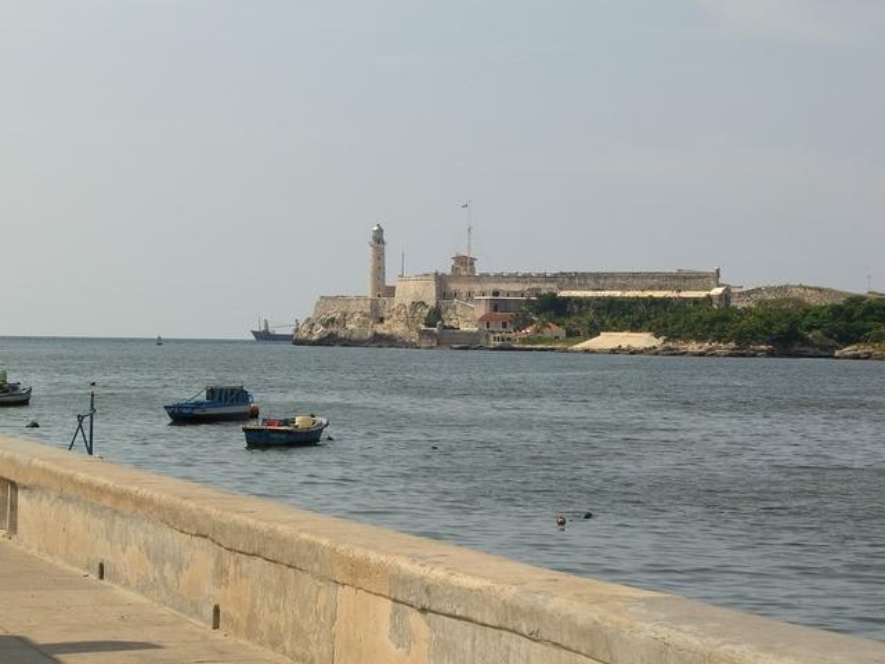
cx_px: 442
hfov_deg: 17.3
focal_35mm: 114
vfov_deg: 13.0
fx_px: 2915
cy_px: 332
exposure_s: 1/320
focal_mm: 23.7
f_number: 7.4
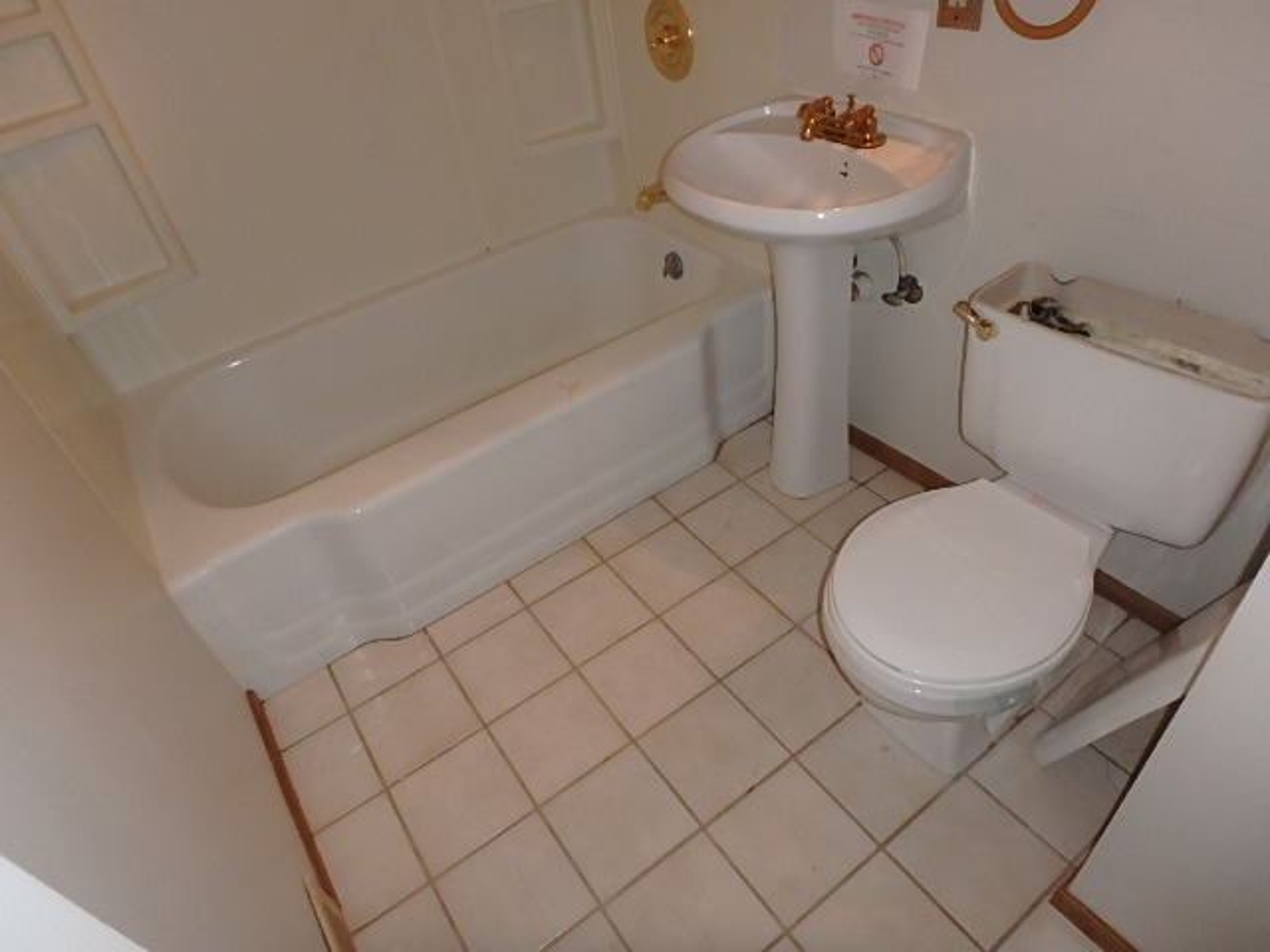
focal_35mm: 21
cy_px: 476
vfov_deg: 63.4
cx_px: 635
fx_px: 770
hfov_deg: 79.0
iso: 400
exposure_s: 1/30
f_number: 3.5
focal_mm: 3.7
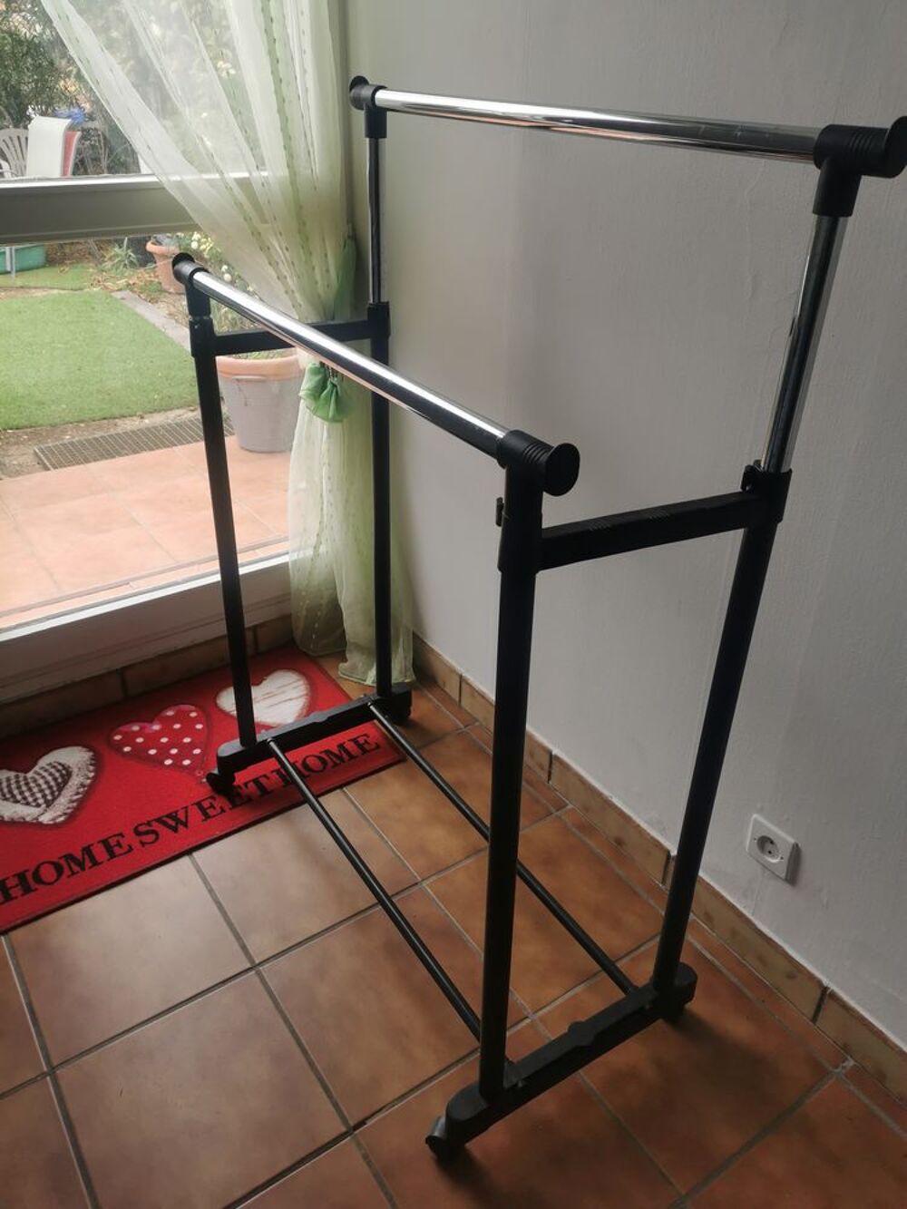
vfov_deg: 65.3
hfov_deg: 51.4
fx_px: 943
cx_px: 454
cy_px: 604
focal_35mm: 27
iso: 50
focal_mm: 5.58
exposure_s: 1/114
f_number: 1.8
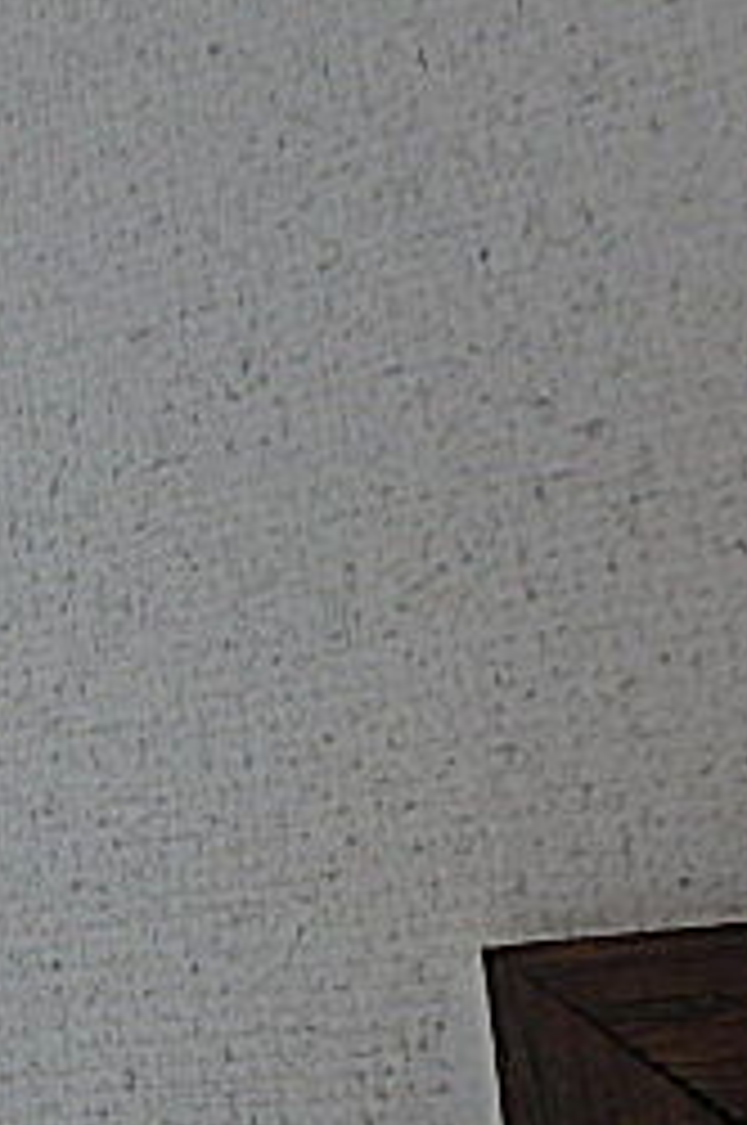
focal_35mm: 56
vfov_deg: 34.2
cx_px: -554
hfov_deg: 19.1
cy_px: 954
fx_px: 1748
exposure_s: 1/30
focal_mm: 3.7
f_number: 3.5
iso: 200
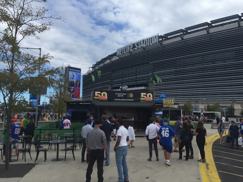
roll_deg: -2.8
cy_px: 91
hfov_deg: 61.7
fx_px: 204
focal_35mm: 29
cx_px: 122
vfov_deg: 48.2
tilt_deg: +4.0
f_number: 2.2
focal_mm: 4.15
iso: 32
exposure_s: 1/1980
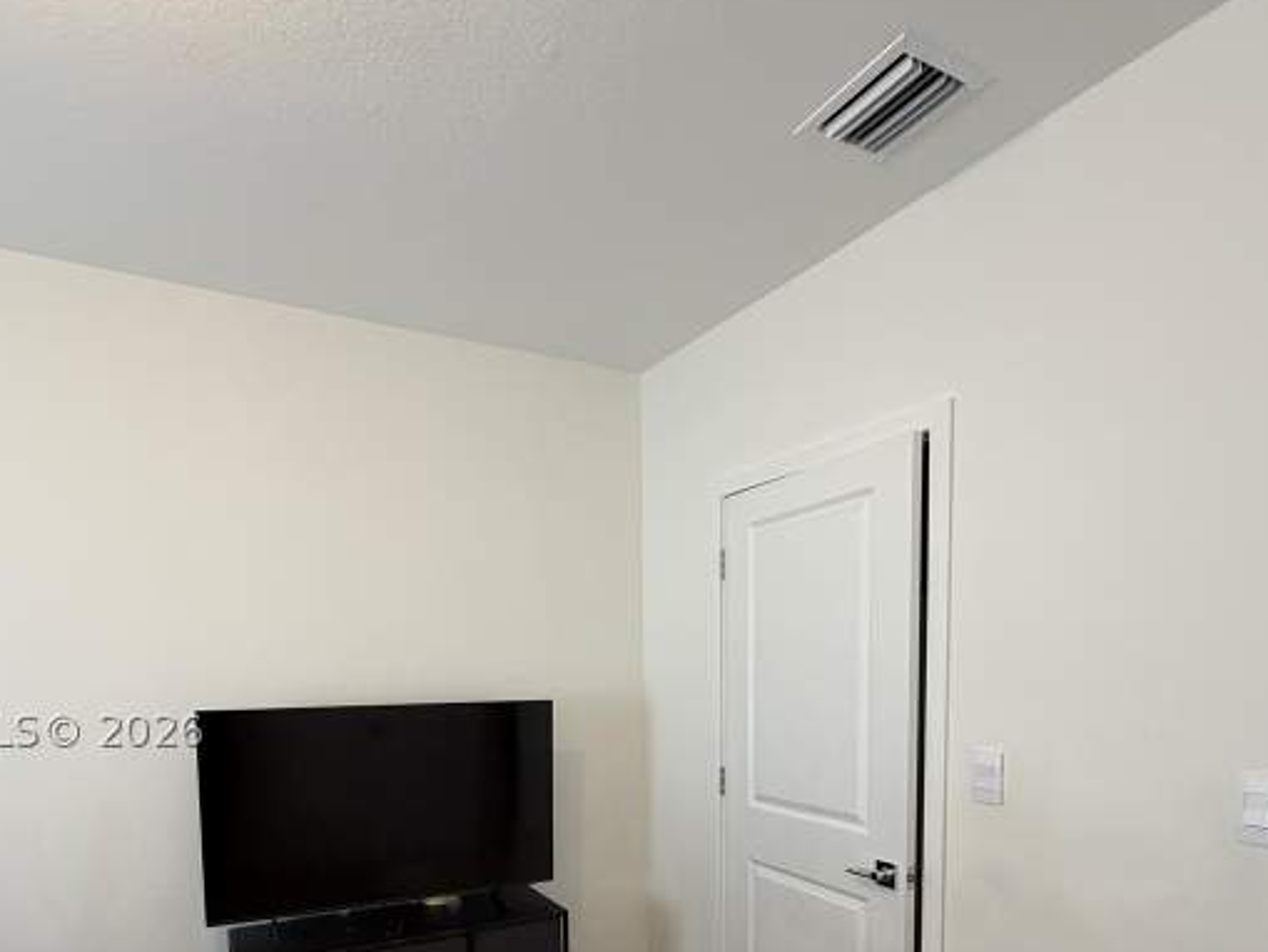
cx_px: 585
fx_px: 806
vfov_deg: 57.5
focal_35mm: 22
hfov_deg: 76.2
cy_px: 730
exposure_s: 1/120
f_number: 2.2
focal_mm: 2.22
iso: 320
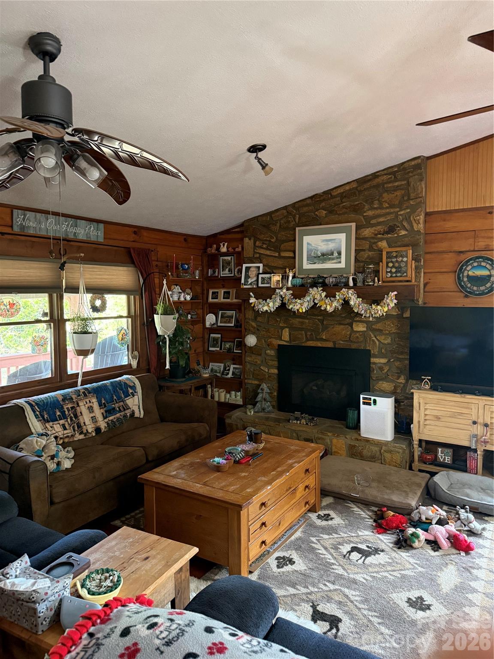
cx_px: 247
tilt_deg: -2.6
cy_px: 330
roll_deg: +0.9
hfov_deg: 56.8
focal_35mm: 24
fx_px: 457
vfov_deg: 71.6
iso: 640
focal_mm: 6.76
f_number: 1.78
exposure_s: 1/60
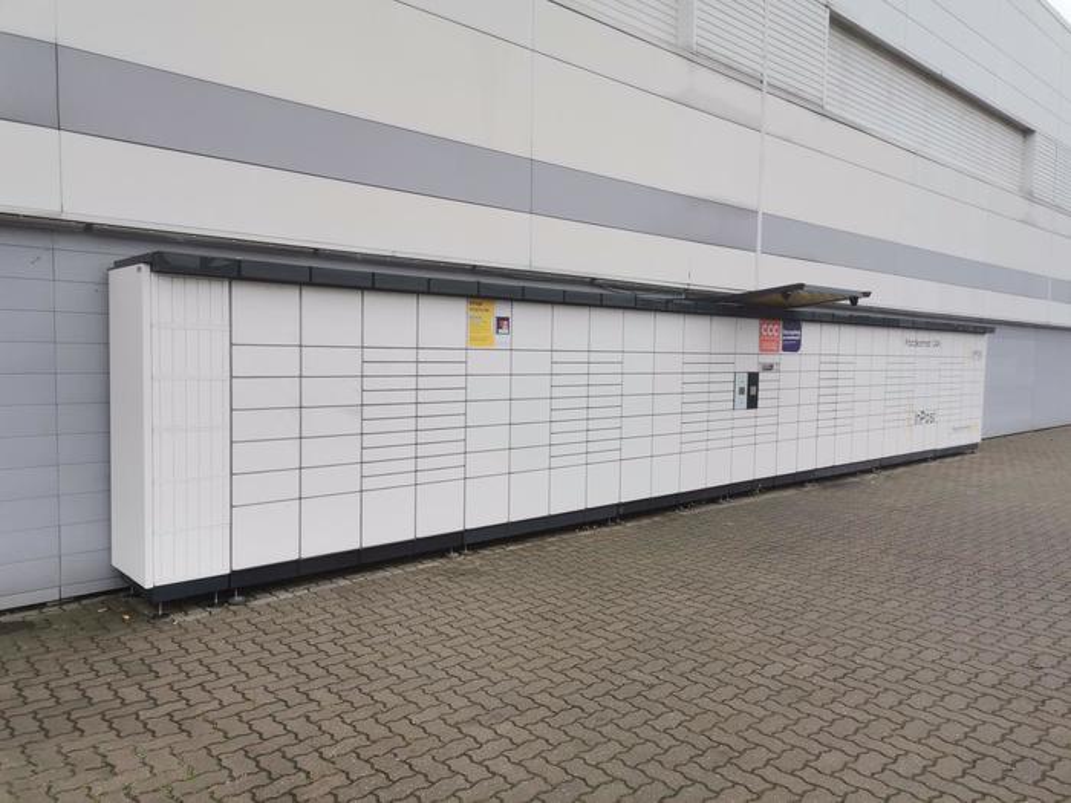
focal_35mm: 26
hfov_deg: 67.3
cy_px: 402
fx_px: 804
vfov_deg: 53.1
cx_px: 536
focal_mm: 4.75
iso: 50
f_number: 1.8
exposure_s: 1/255
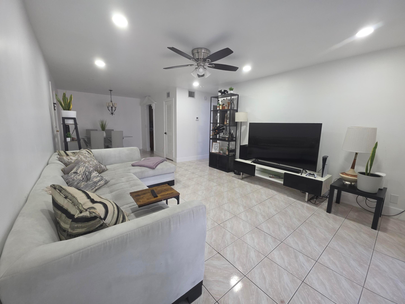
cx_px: 202
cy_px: 152
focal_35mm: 13
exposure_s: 1/120
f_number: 1.9
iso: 250
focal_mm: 2.2
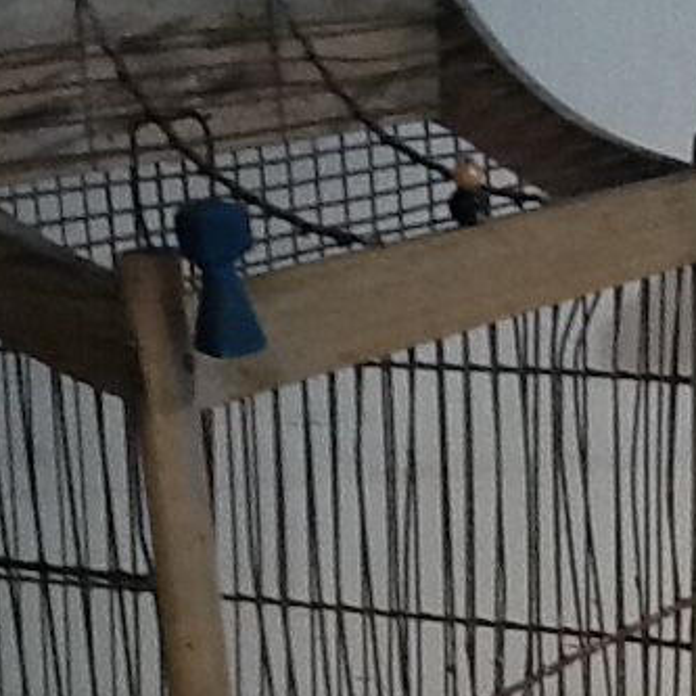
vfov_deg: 15.1
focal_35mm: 112
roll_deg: +2.9
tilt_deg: -17.3
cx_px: 508
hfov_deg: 15.5
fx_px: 2548
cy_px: 798
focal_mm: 2.03
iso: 80
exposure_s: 1/33
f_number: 2.4
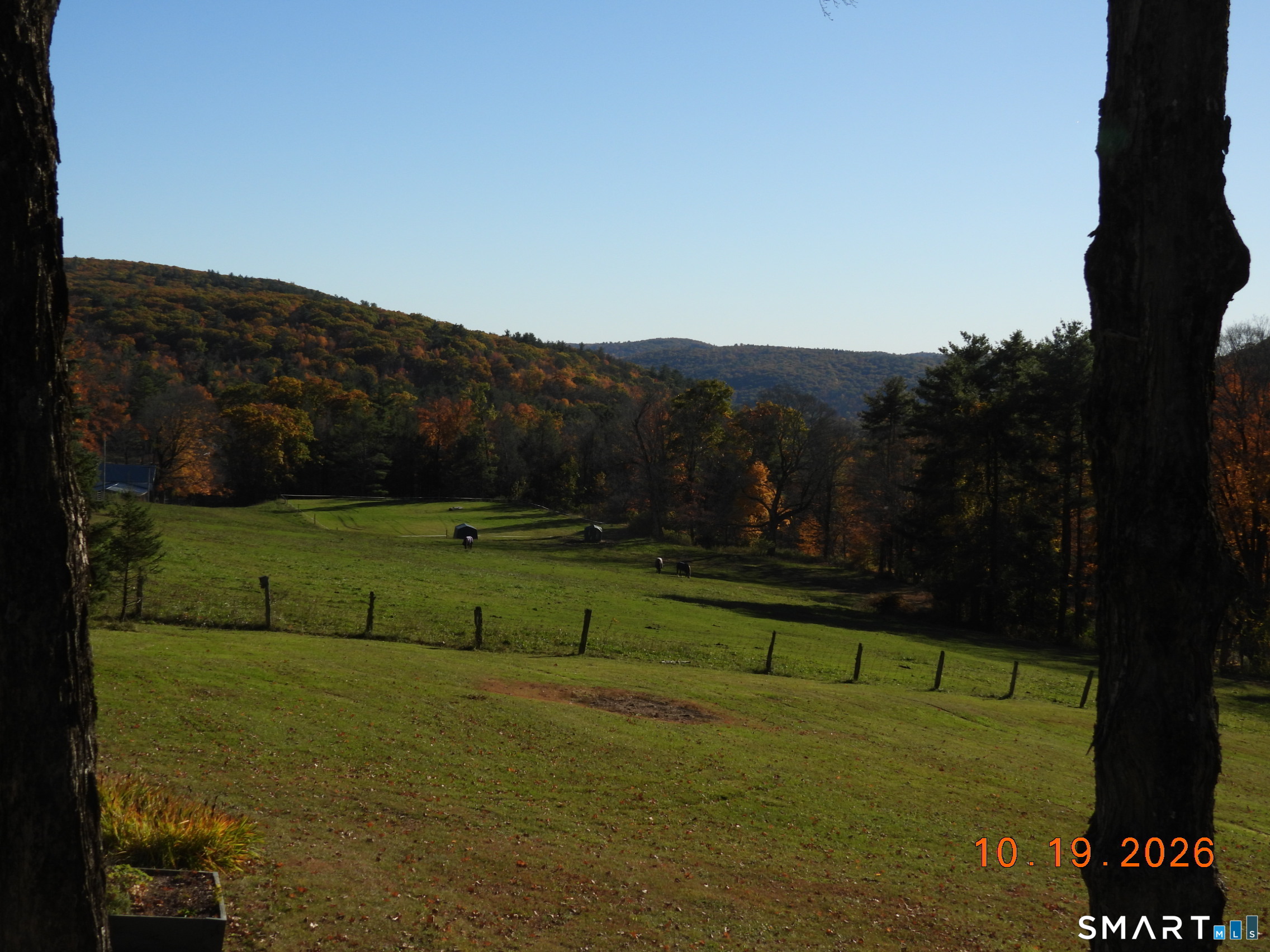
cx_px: 635
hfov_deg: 38.2
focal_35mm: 50
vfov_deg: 29.1
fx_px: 1834
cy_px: 476
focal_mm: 8.9
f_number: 3.5
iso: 100
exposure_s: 1/1600
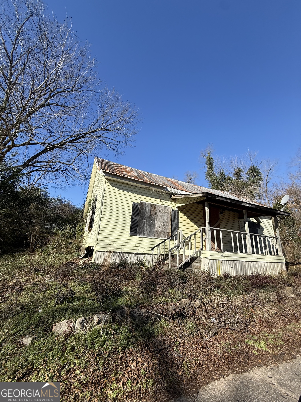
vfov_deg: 102.1
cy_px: 201
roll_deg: -3.6
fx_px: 162
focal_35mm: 14
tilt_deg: +16.7
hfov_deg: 85.7
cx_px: 150
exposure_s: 1/2092
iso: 50
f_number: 2.2
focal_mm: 2.22
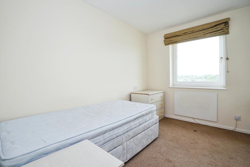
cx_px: 125
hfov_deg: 96.7
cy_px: 84
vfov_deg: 73.8
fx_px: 111
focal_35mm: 16
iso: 250
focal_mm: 16
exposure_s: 1/25
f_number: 8
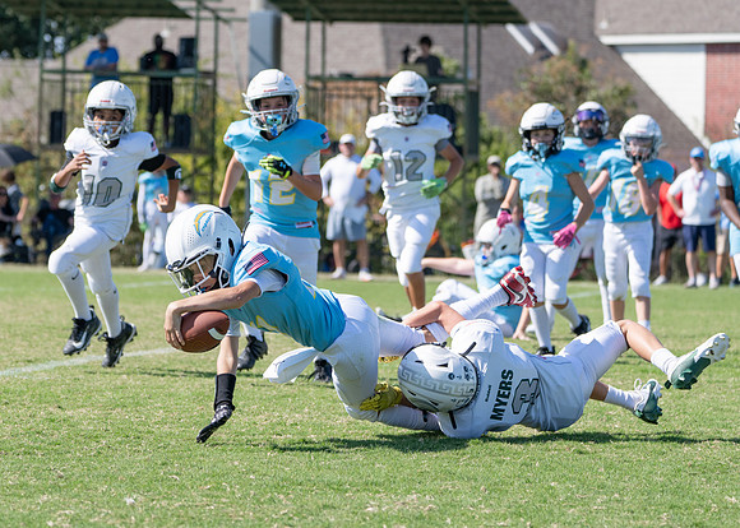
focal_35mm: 191
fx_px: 4023
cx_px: 277
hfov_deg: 10.5
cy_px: 228
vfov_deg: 7.5
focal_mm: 146
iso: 160
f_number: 5
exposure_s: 1/1000
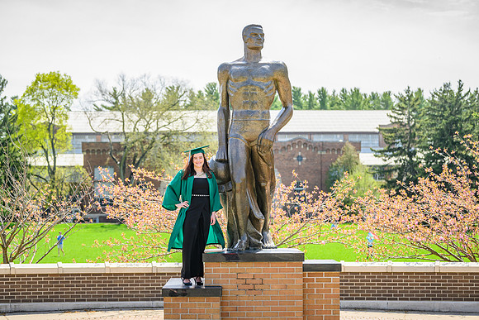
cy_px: 160
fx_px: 1093
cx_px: 240
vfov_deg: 16.6
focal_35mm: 82
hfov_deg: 24.7
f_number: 4
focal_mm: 82
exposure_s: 1/2000
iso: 400
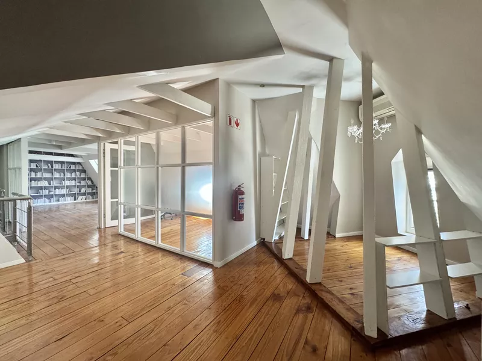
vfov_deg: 85.7
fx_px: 195
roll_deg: -0.8
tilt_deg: -1.5
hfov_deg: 102.1
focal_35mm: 14
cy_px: 180
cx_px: 241
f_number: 2.2
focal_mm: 2.22
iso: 320
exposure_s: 1/99
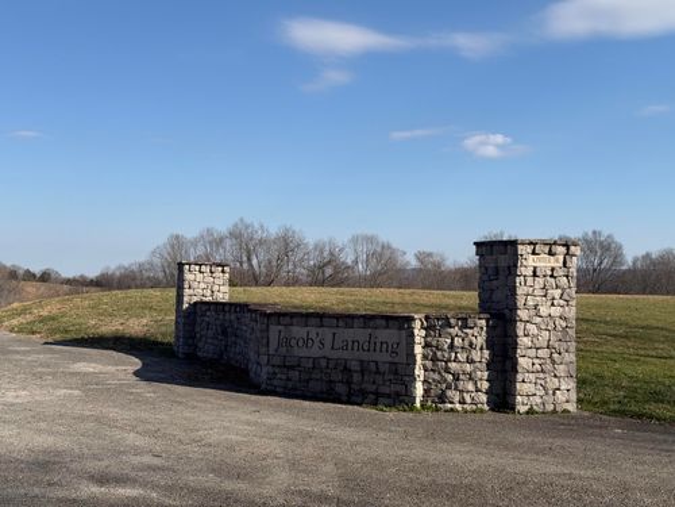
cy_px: 254
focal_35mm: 48
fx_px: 936
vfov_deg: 30.3
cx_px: 338
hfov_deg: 39.7
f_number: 1.78
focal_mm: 6.76
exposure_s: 1/5208
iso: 64
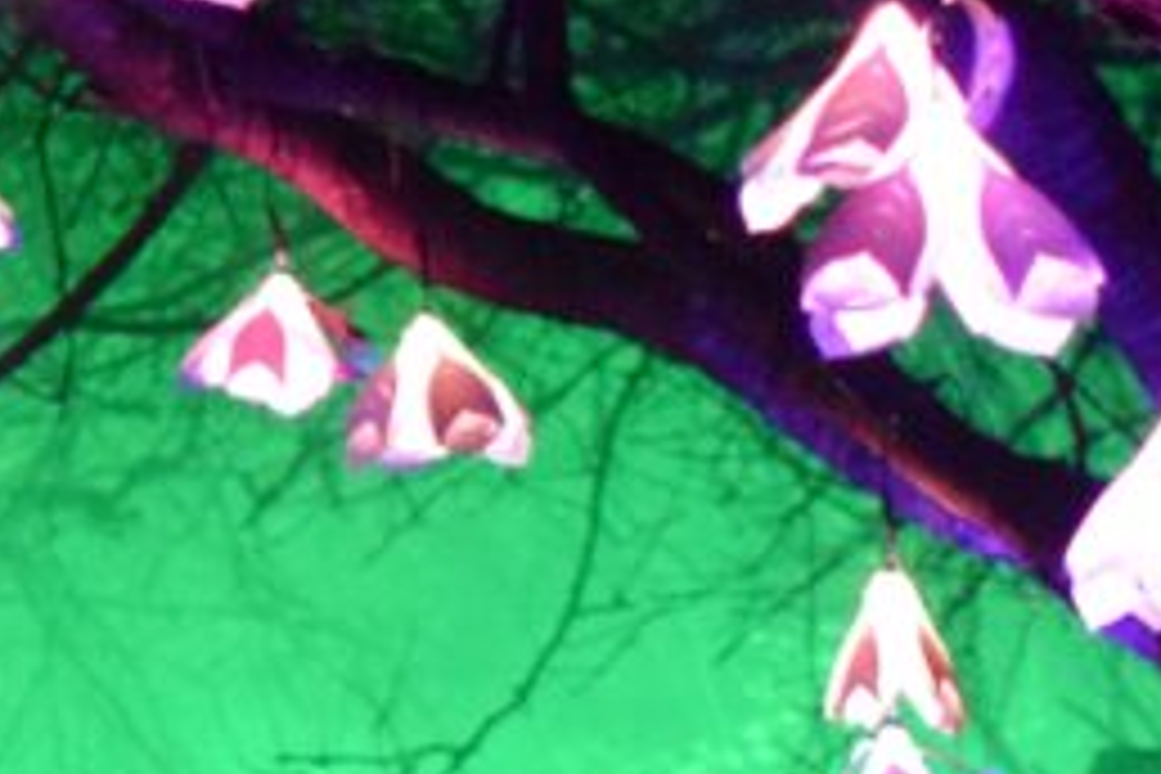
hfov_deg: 7.0
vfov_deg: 4.6
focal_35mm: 293
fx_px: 9442
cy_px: 1706
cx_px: 526
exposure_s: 1/15
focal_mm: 35
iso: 3200
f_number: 2
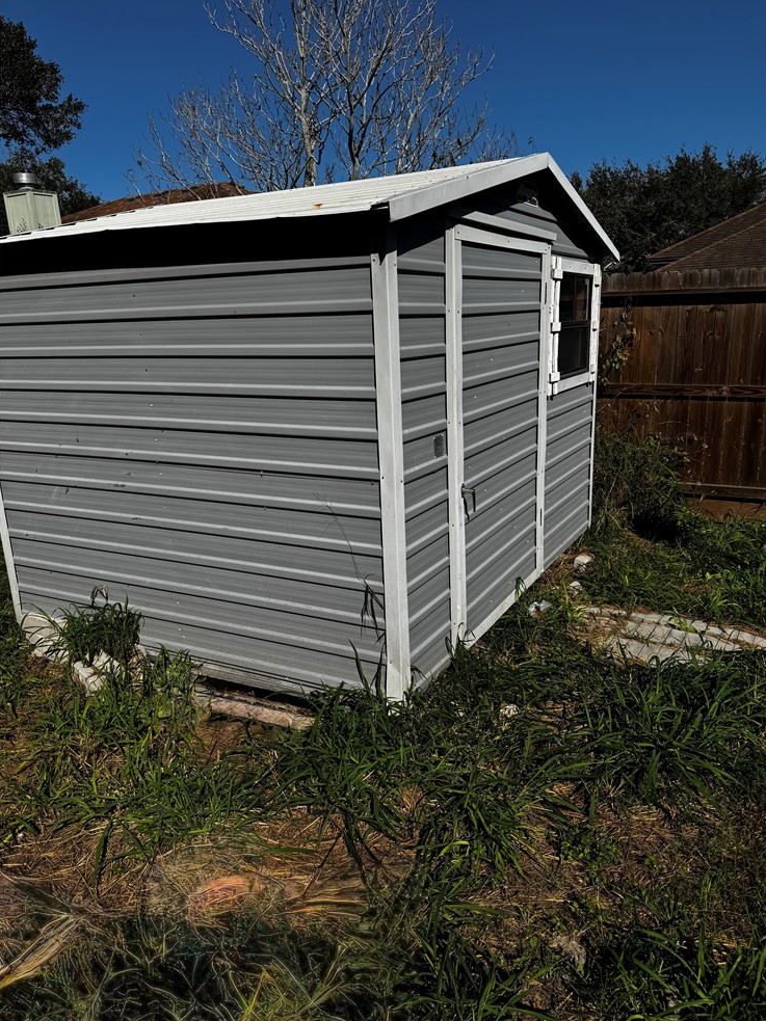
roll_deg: +3.6
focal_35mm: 25
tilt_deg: -16.9
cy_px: 522
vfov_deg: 69.4
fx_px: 738
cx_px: 395
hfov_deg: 54.9
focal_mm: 6.76
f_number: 1.78
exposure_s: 1/9009
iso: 80
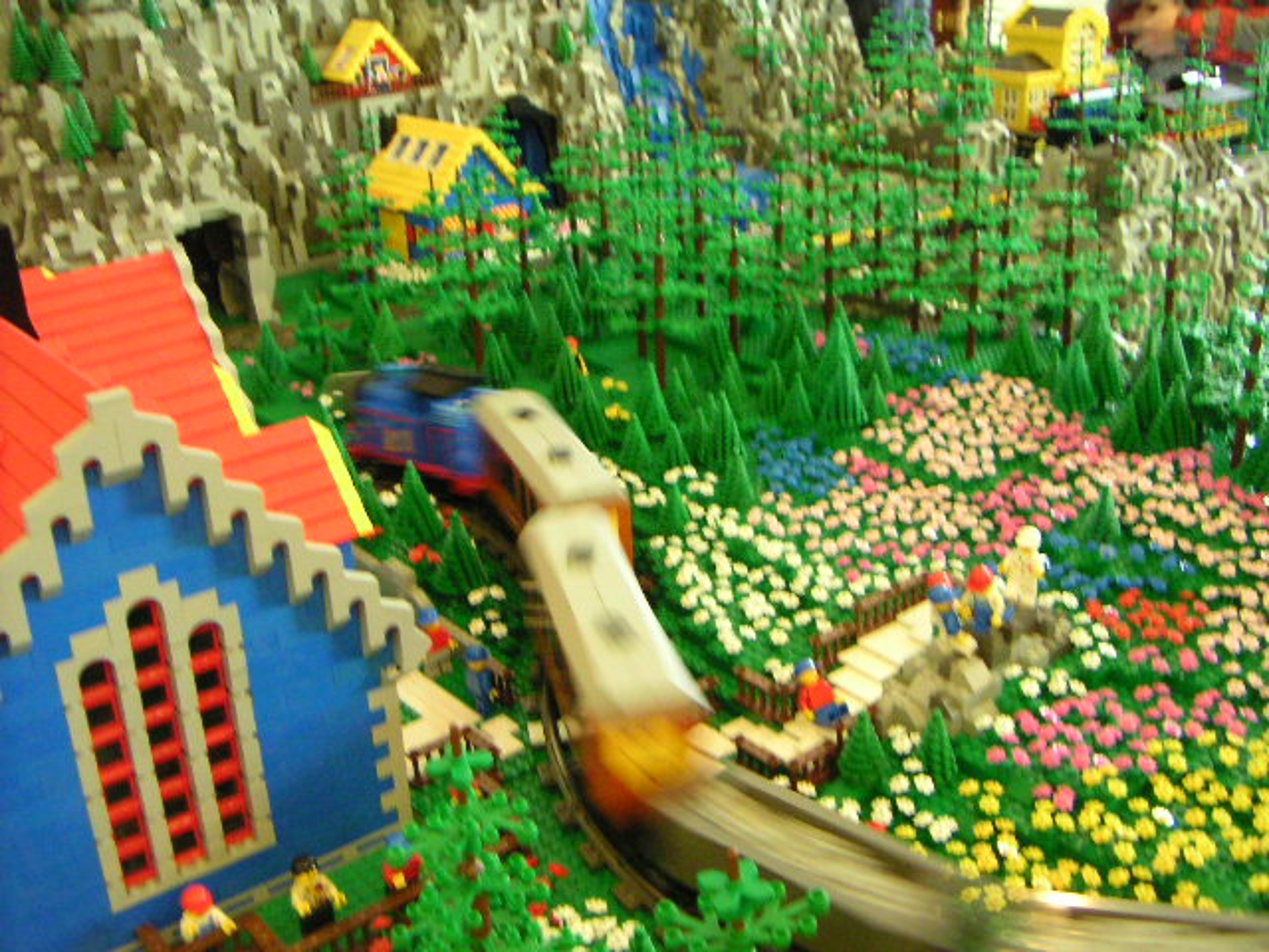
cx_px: 634
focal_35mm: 37
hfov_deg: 50.1
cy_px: 476
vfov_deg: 38.7
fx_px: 1356
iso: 400
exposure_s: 1/15
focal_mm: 4.8
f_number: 2.8
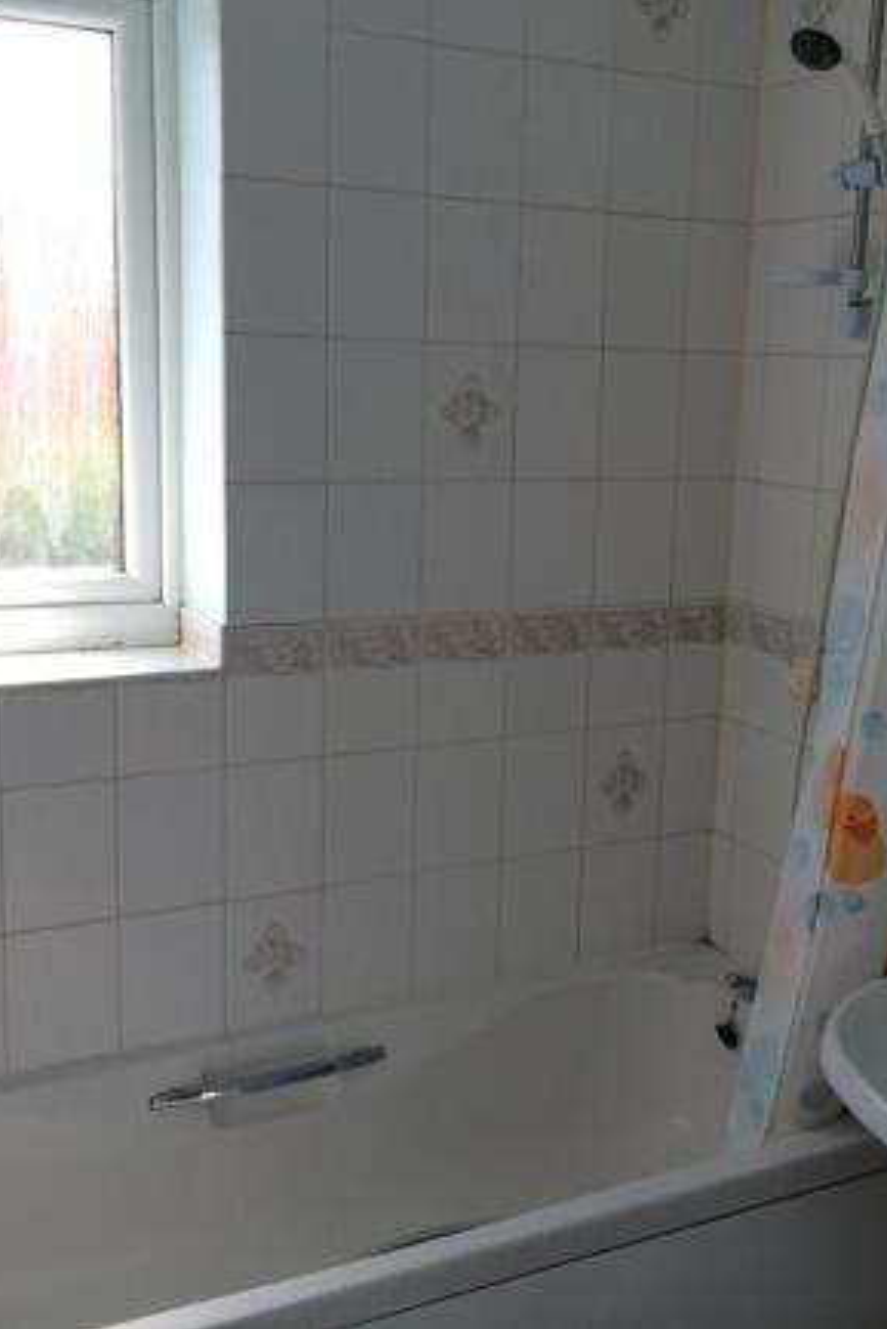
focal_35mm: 42
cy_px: 664
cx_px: 529
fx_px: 1551
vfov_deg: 46.4
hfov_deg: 31.8
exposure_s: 1/120
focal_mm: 4.12
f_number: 2.2
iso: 40
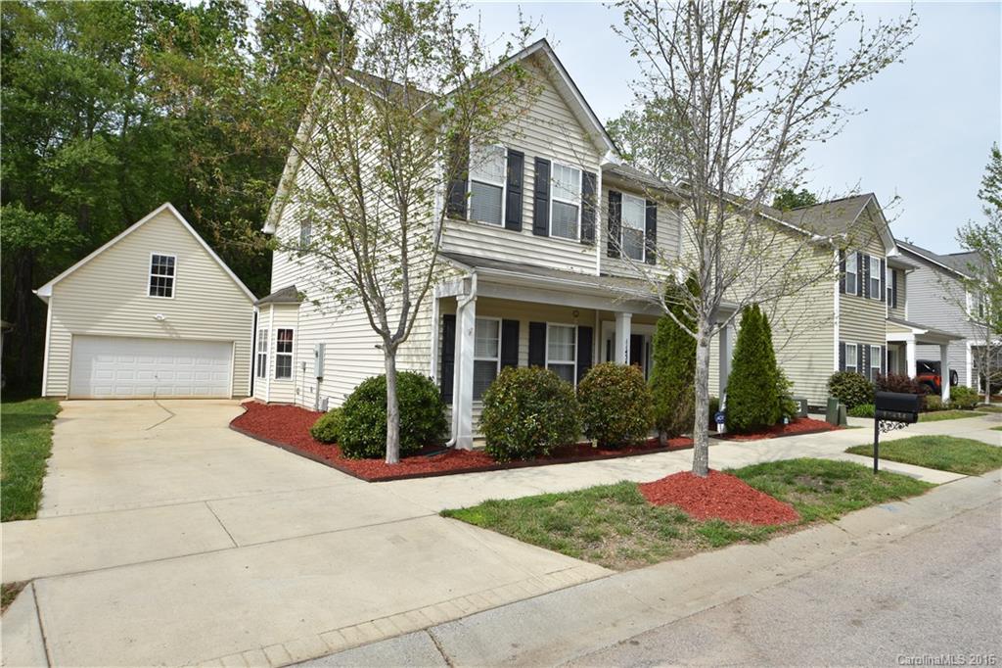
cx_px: 501
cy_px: 334
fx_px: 584
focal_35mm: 21
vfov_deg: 59.5
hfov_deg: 81.2
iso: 180
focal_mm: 14
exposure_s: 1/500
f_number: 8
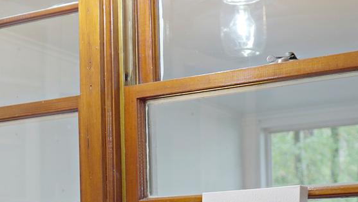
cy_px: 207
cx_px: 113
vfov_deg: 11.1
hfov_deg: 19.7
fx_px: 1025
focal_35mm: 108
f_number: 3.5
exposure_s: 1/30
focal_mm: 28
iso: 1250
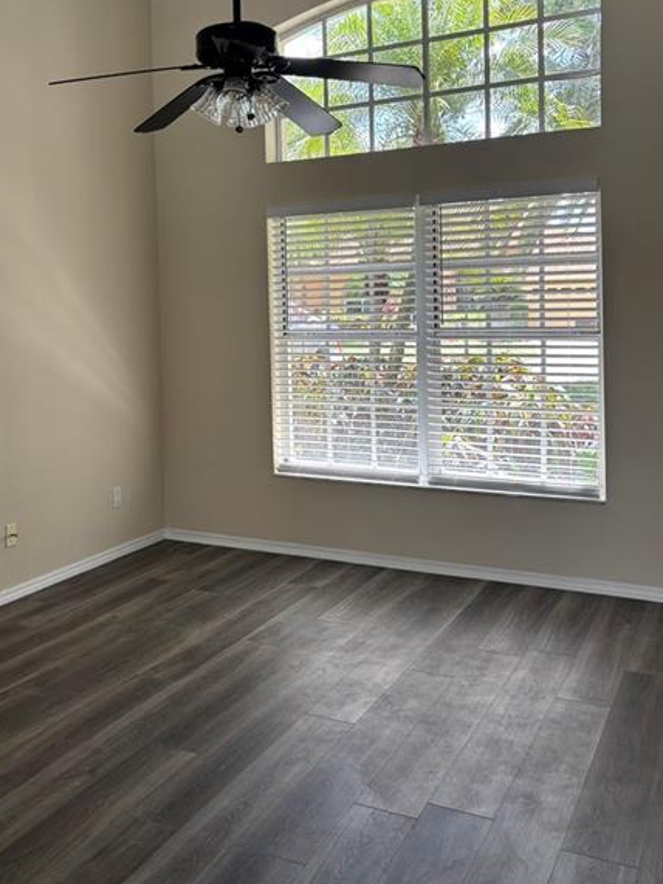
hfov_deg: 40.6
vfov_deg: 52.1
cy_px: 337
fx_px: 894
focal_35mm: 35
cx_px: 280
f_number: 1.6
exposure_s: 1/121
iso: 50
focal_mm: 5.96
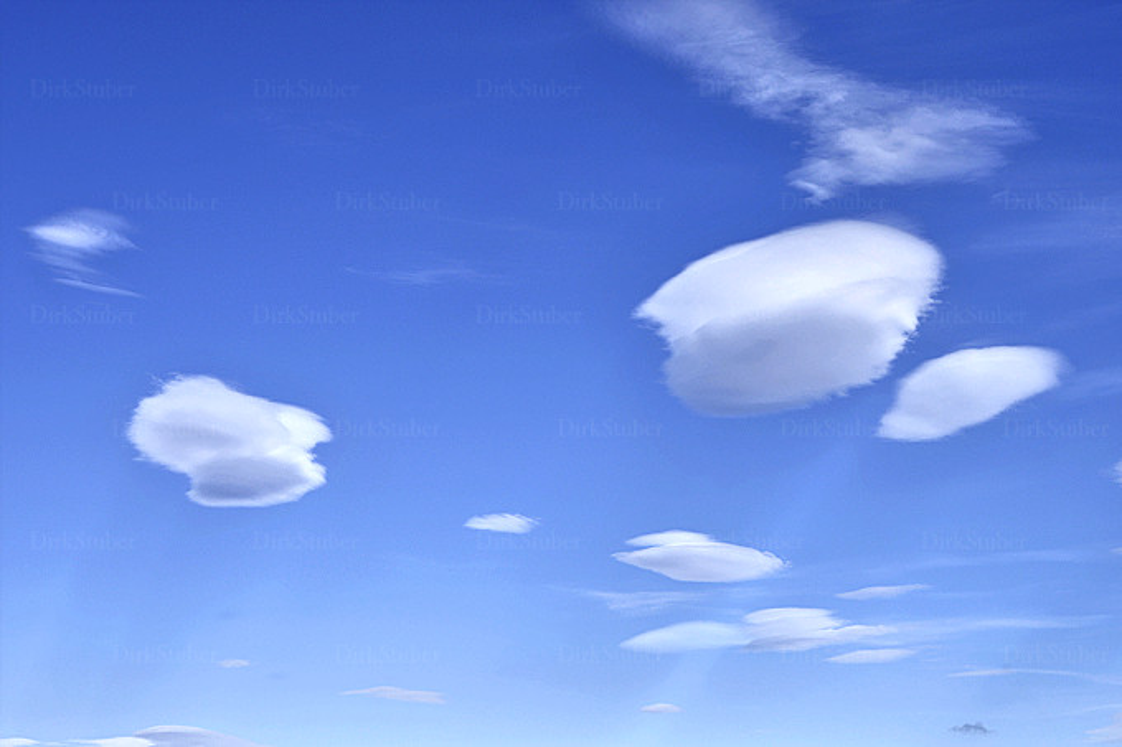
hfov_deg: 33.4
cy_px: 374
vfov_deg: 22.6
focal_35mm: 60
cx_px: 561
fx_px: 1869
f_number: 13
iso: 100
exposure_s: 1/160
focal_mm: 60
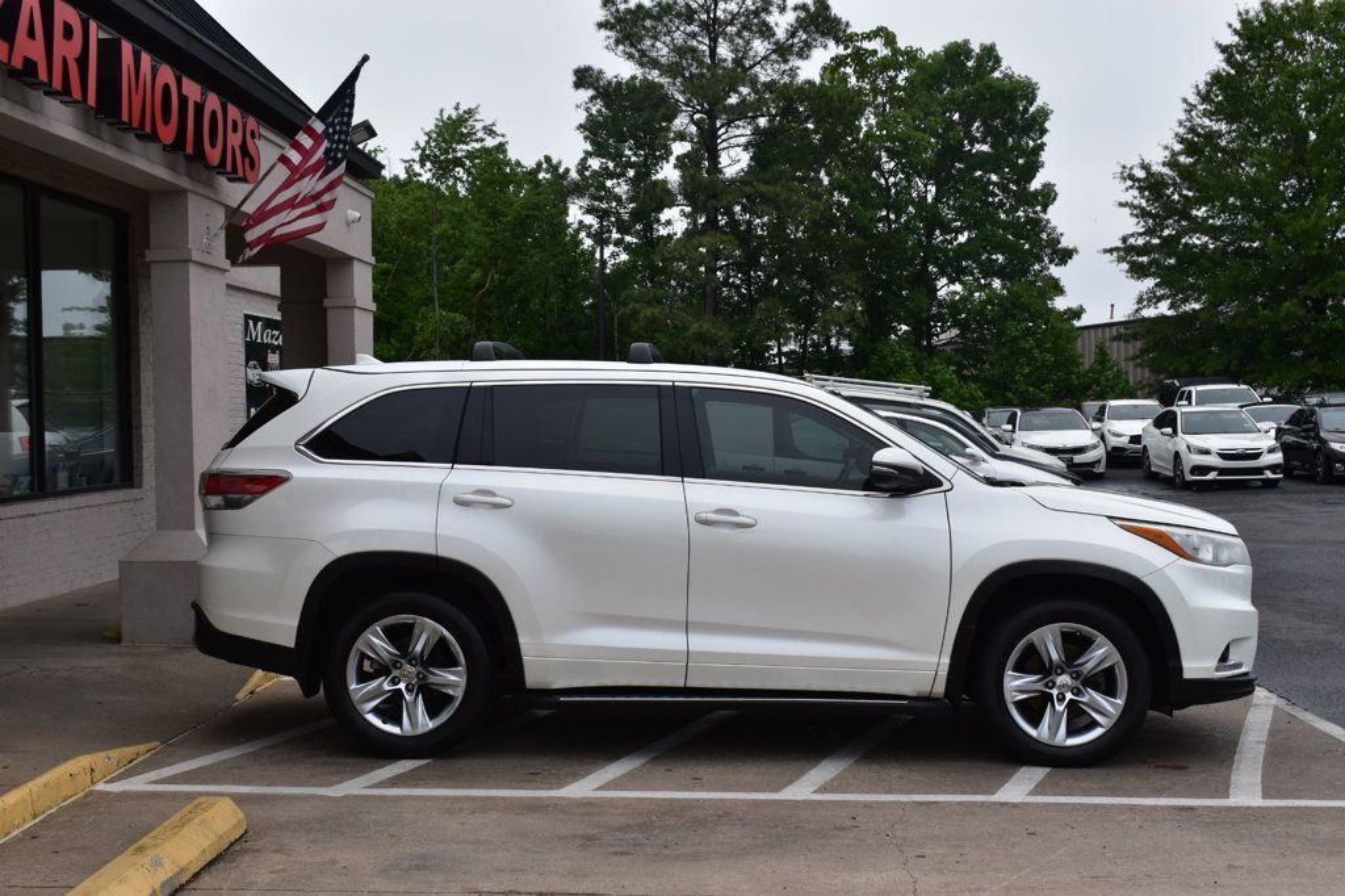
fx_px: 1793
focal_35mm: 48
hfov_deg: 41.1
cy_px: 448
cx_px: 672
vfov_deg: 28.1
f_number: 11
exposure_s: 1/400
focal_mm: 32
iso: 400
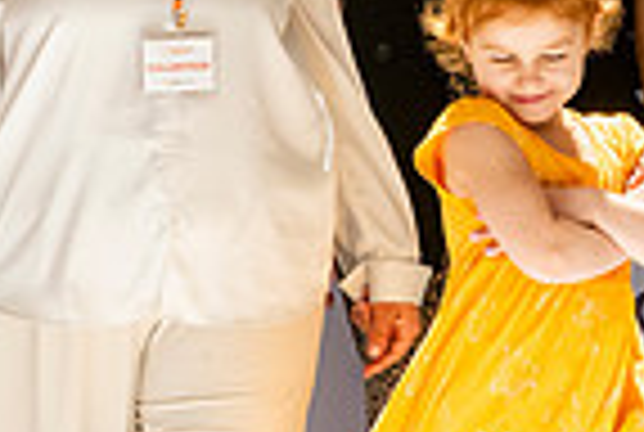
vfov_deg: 1.6
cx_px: 459
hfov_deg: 2.4
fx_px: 15165
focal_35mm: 846
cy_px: 178
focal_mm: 200
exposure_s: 1/250
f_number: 14
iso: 1600
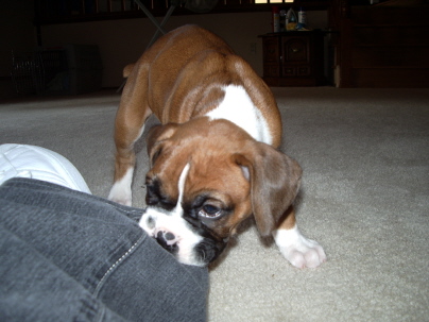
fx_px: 434
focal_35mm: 35
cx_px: 214
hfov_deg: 52.6
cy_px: 161
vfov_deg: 40.7
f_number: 2.6
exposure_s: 1/40
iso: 100
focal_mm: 5.8
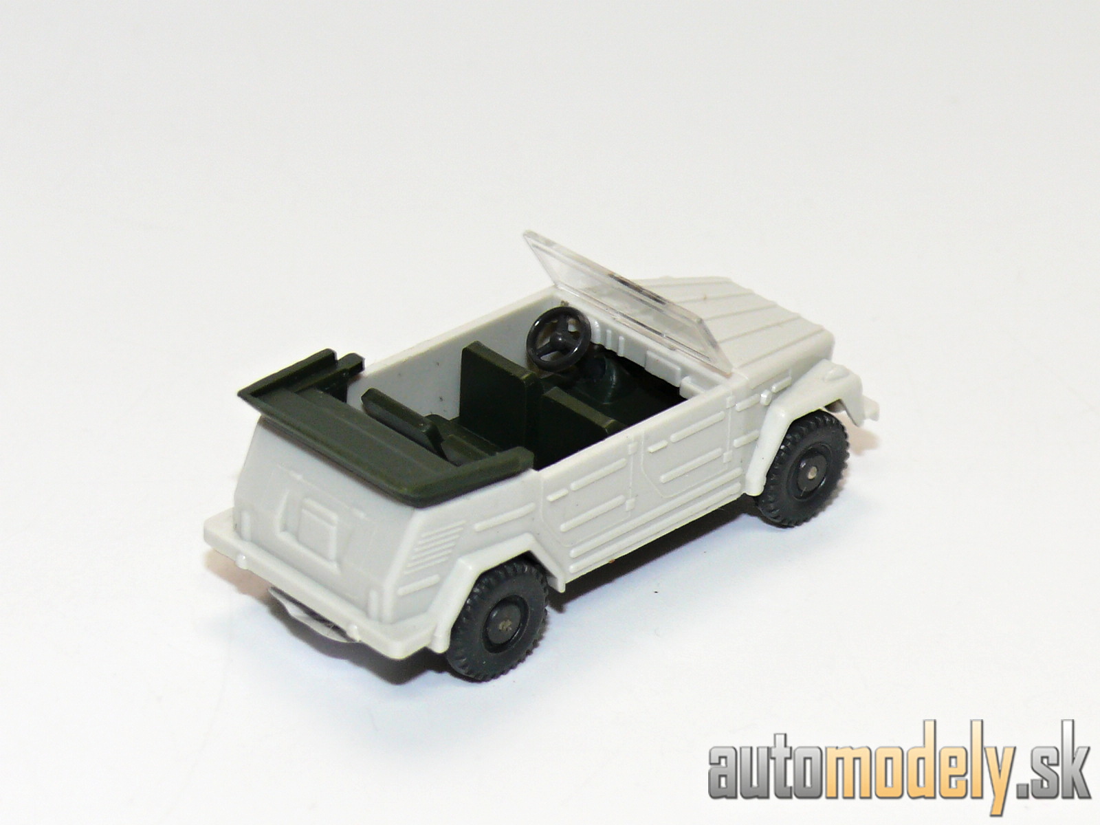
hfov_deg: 14.2
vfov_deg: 10.7
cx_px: 550
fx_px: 4417
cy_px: 412
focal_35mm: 139
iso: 100
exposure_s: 1/30
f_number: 4
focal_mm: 16.4
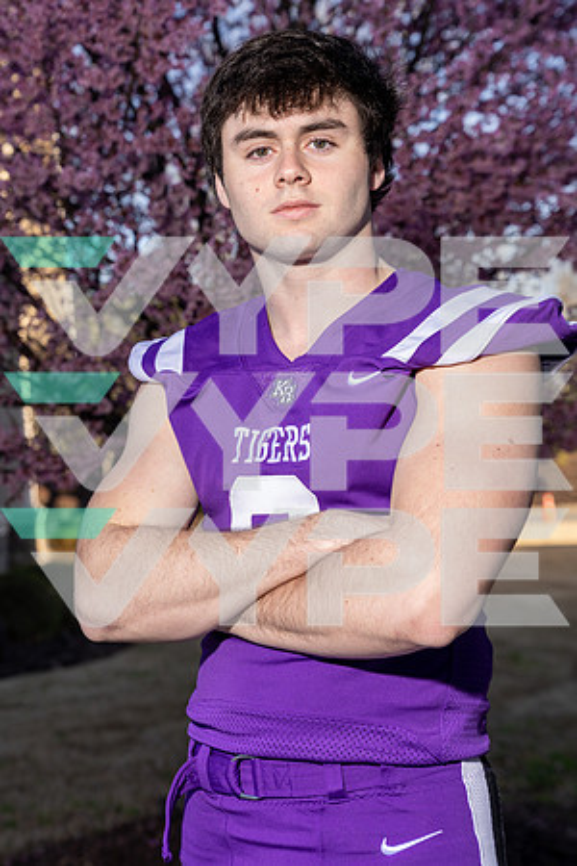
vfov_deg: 32.9
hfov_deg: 22.3
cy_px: 433
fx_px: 1466
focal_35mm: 61
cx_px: 288
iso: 100
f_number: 5.6
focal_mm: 61
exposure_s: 1/125
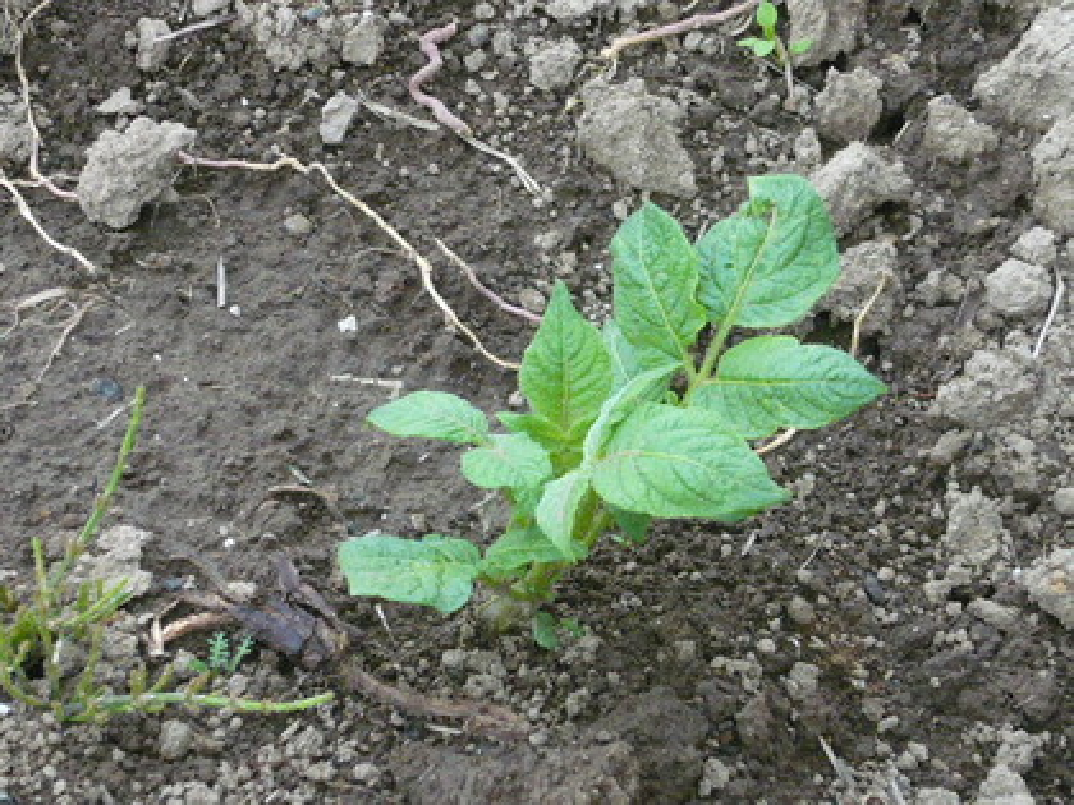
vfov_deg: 13.1
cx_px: 537
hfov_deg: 17.4
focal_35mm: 113
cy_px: 402
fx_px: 3506
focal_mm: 11.7
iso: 400
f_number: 4
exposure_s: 1/60
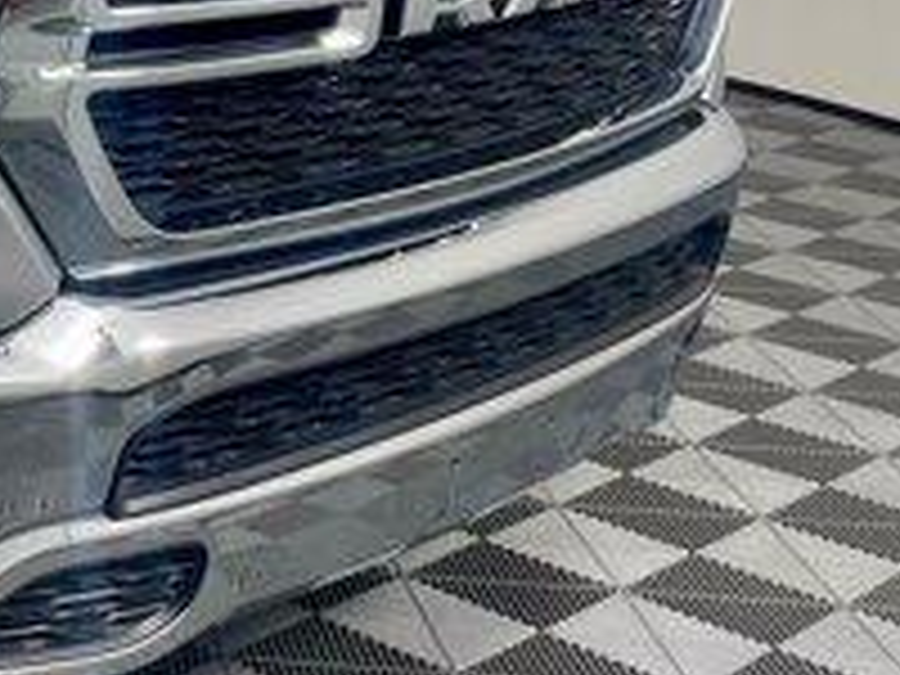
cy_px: 68
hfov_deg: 20.2
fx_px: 2158
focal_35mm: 83
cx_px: -454
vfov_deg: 17.5
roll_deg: -0.4
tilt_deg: -12.4
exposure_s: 1/221
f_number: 1.6
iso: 32
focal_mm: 4.2
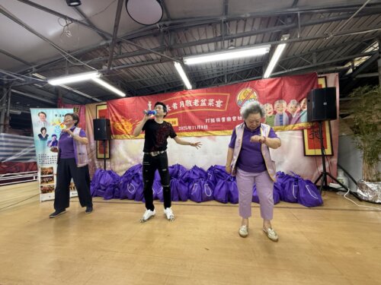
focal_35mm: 14
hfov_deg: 102.1
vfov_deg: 85.7
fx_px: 154
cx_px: 190
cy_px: 142
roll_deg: +0.1
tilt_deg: +5.9
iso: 160
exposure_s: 1/50
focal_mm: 2.22
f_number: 2.2
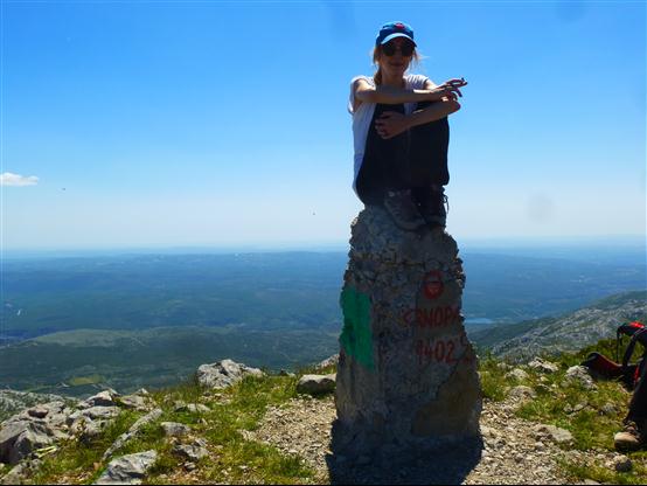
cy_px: 243
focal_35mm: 30
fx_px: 561
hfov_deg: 59.9
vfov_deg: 46.8
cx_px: 324
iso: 100
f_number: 4
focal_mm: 5.4
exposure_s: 1/1000
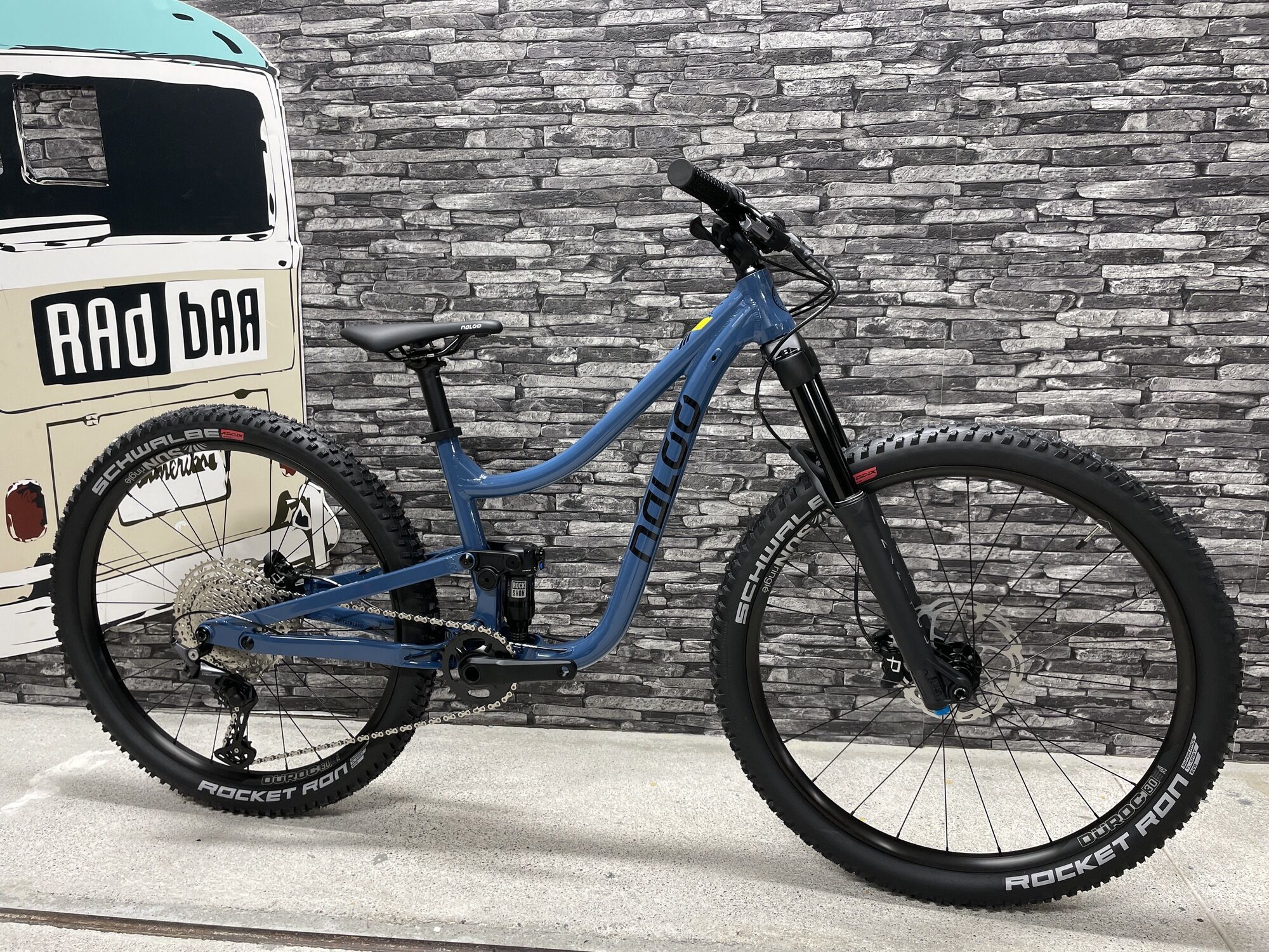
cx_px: 634
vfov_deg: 53.1
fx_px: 953
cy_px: 476
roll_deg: +1.4
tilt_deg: -13.4
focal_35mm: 26
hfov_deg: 67.3
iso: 64
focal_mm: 4.2
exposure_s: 1/50
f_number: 1.6
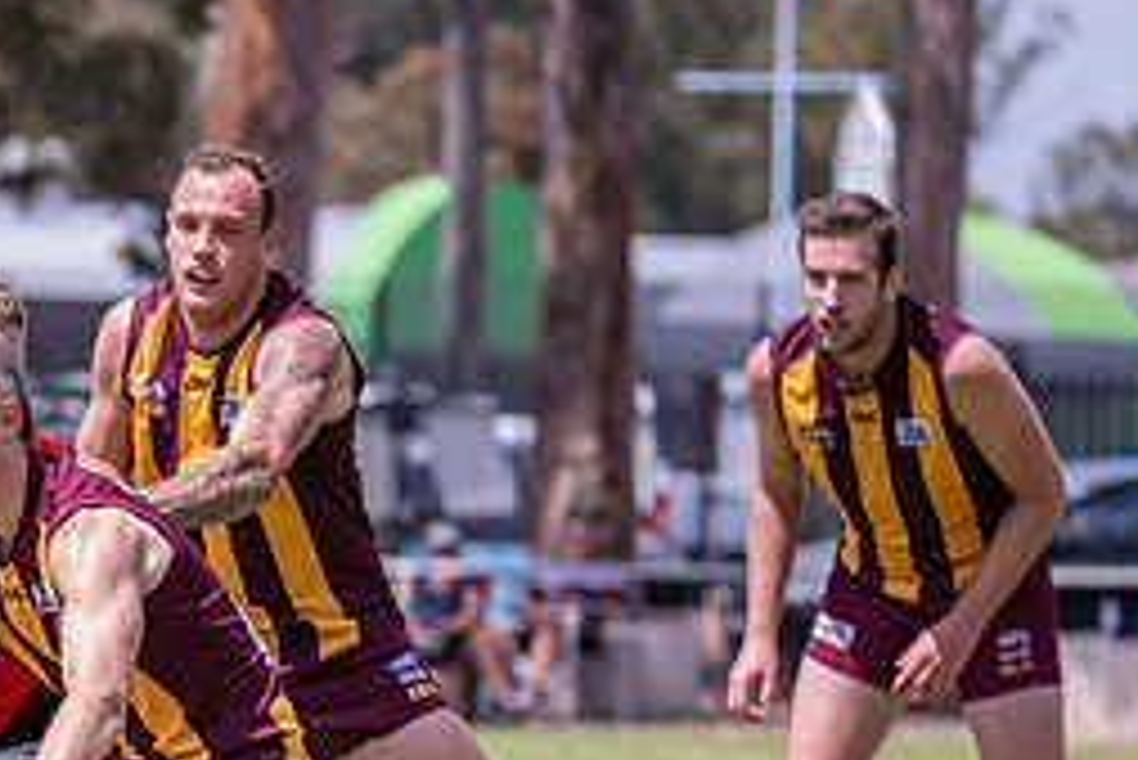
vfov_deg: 2.7
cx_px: 35
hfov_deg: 4.1
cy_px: 776
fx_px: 15846
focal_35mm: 501
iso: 800
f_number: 6.3
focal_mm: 210
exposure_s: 1/2500
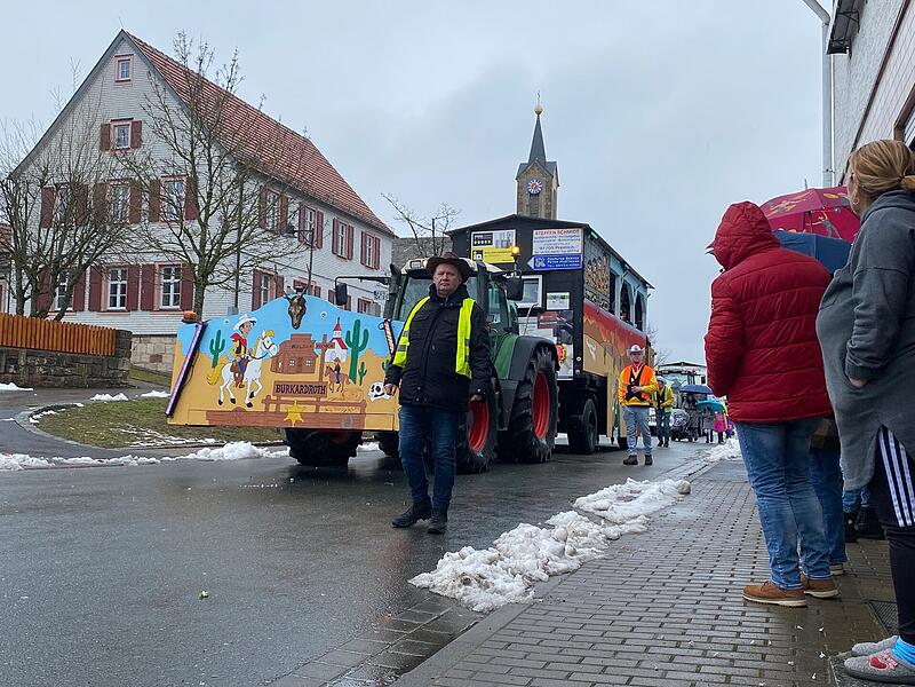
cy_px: 344
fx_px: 687
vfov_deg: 53.1
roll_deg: -1.4
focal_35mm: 26
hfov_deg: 67.3
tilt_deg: +2.8
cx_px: 458
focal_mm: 4.25
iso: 32
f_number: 1.8
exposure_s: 1/1007
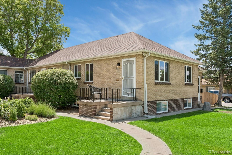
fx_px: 193
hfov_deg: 61.9
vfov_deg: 43.6
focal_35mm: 30
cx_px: 116
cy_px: 78
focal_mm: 30
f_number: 9
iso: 400
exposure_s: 1/500
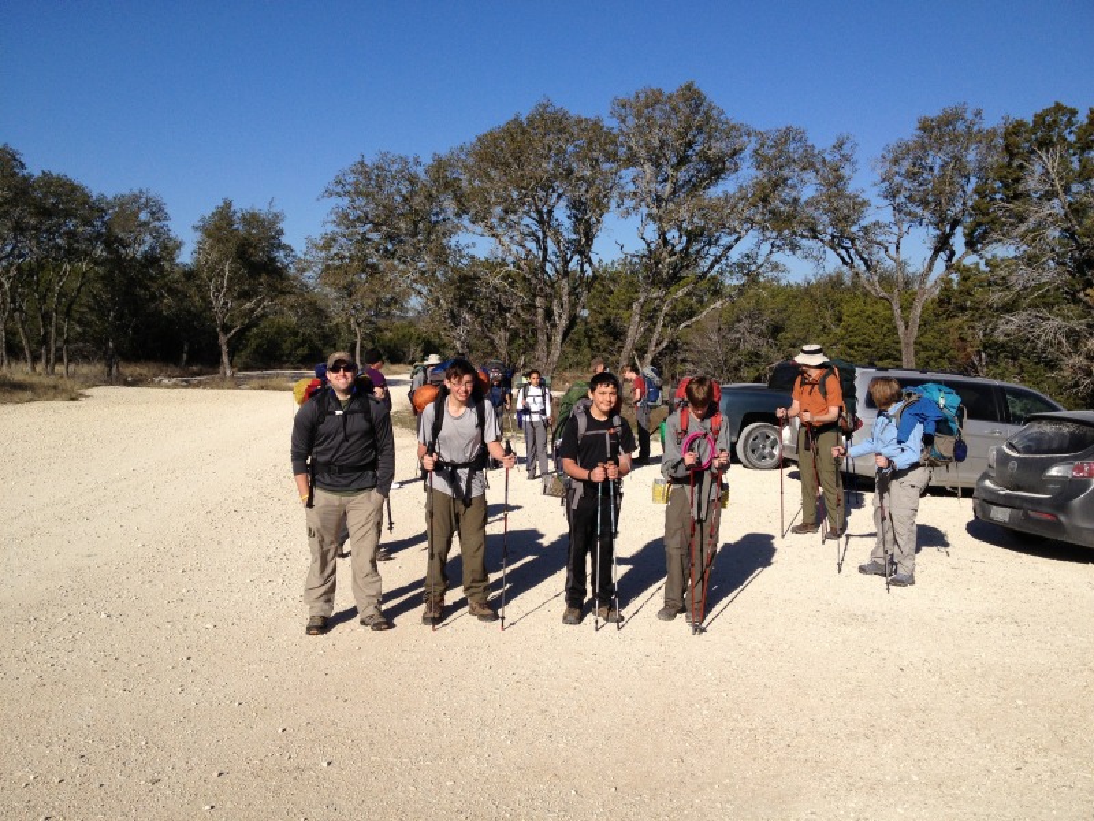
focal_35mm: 35
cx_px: 547
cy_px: 410
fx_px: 1106
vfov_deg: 40.7
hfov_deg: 52.6
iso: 50
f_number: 2.4
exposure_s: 1/2907
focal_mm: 4.28
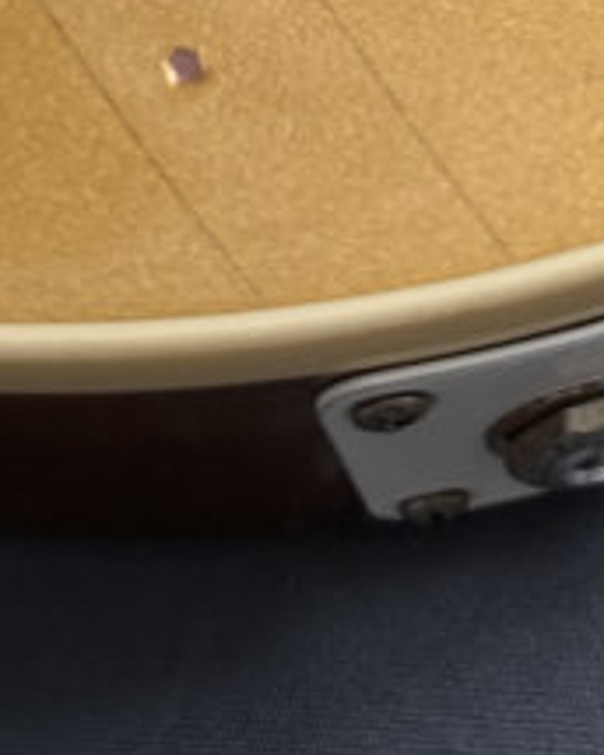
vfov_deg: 13.7
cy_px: -955
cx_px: 723
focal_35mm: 109
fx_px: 2436
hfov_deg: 13.7
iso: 200
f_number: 1.8
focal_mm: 6.9
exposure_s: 1/121
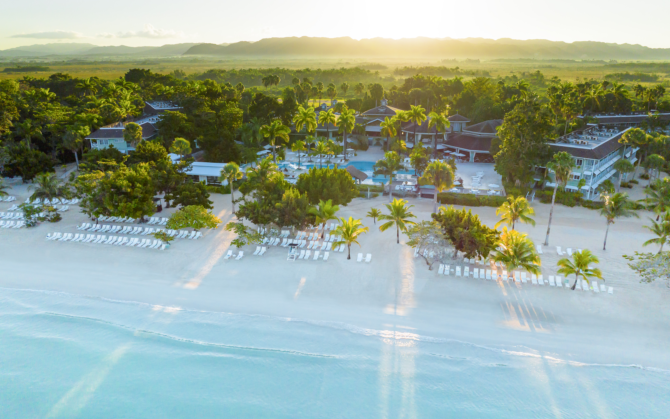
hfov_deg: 70.4
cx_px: 330
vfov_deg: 47.5
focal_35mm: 26
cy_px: 229
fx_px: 475
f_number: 4
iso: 200
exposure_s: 1/200
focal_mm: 12.29
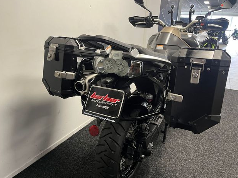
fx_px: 186
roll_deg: -0.6
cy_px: 87
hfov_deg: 65.3
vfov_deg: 51.4
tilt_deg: -19.1
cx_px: 122
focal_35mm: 27
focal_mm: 5.1
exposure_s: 1/50
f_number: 1.6
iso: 160
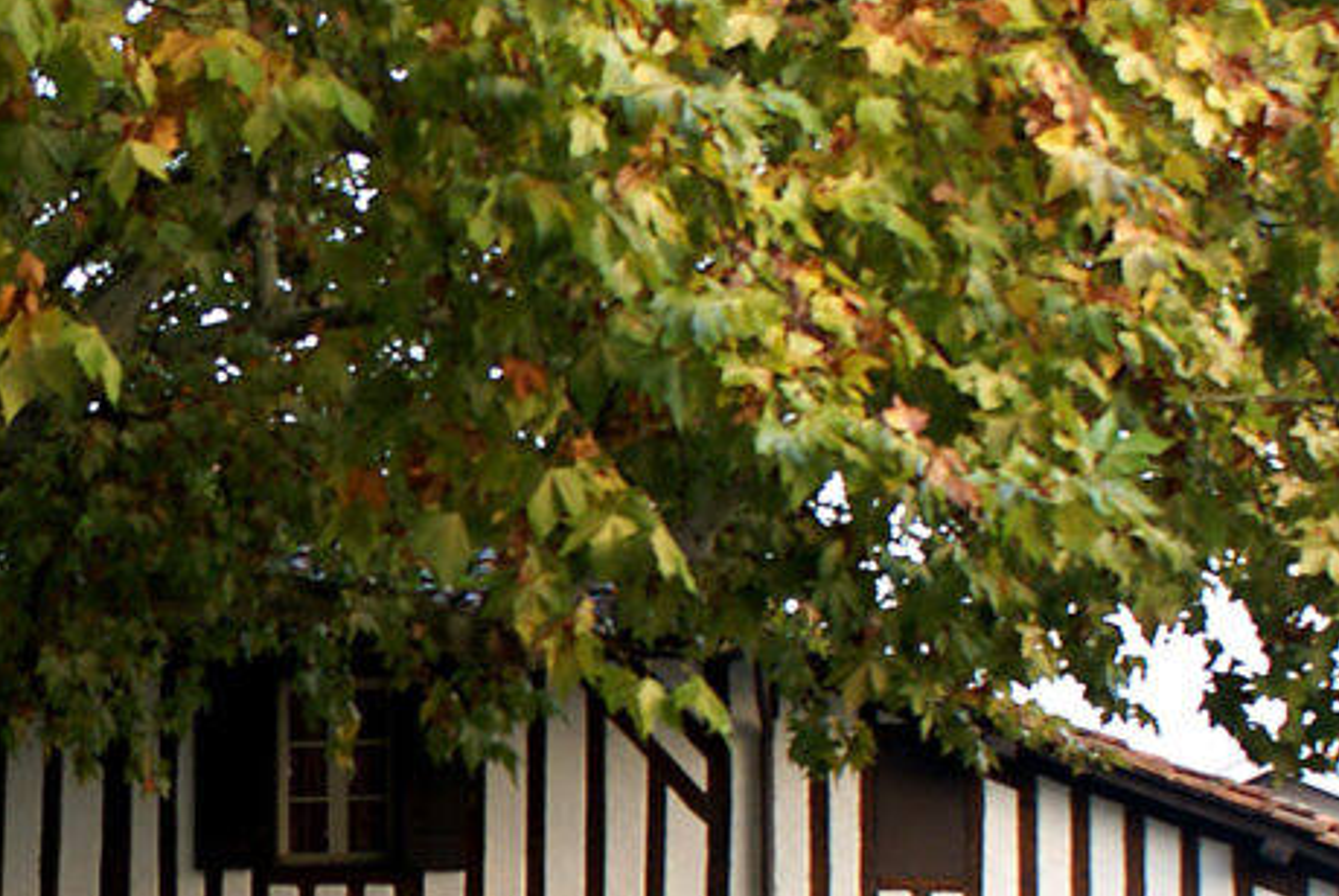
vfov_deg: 12.6
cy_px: 599
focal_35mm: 109
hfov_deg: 18.2
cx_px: -6
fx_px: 4059
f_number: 4.5
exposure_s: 1/40
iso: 125
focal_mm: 24
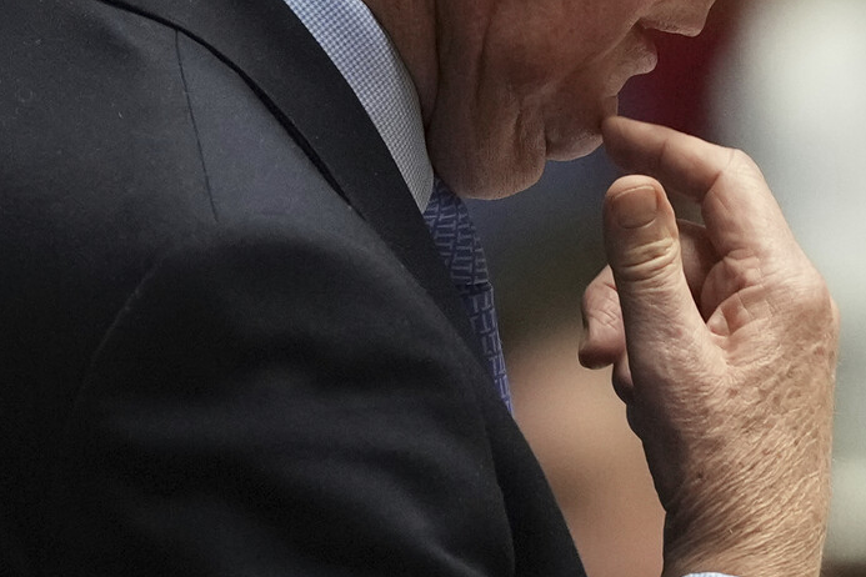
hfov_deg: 2.0
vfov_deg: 1.3
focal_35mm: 1039
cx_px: 575
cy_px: -84
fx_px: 24992
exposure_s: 1/400
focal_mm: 300
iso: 3200
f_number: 2.8
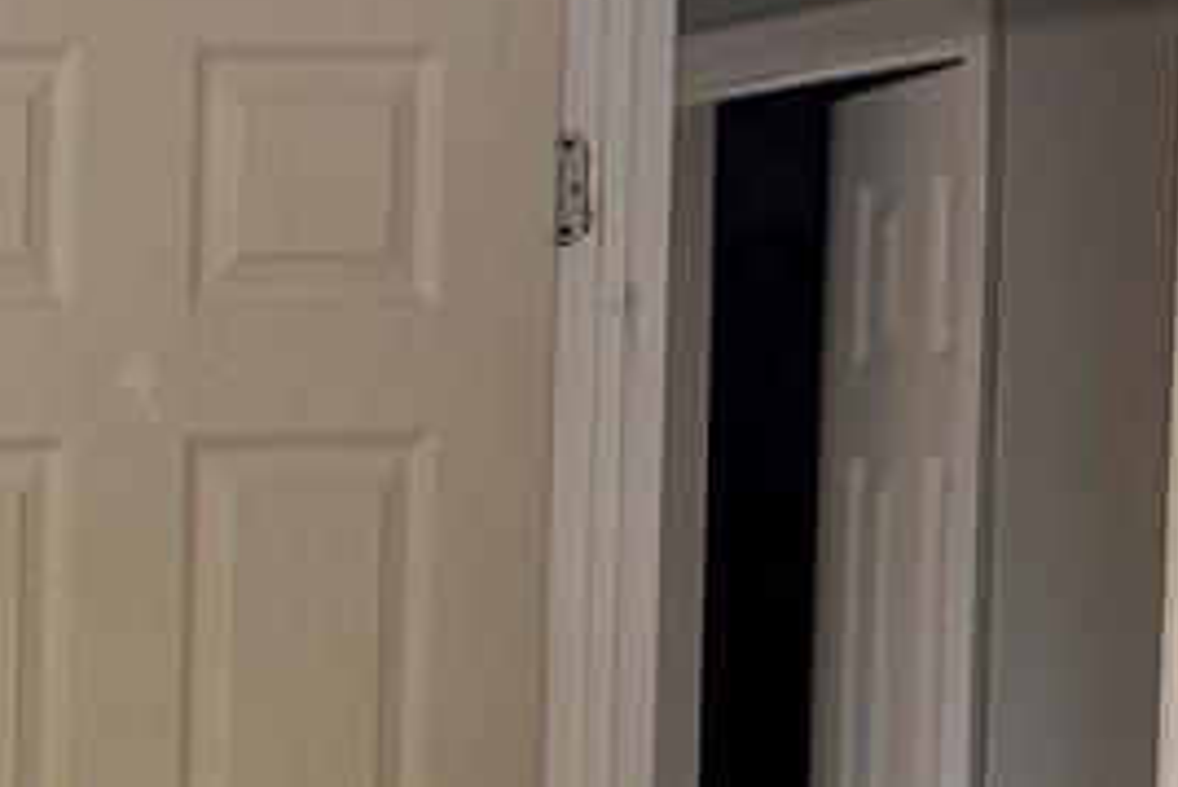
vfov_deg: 9.0
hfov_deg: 12.7
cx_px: -818
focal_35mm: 149
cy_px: 1161
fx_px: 4878
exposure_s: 1/120
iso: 320
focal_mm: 6.76
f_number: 1.78
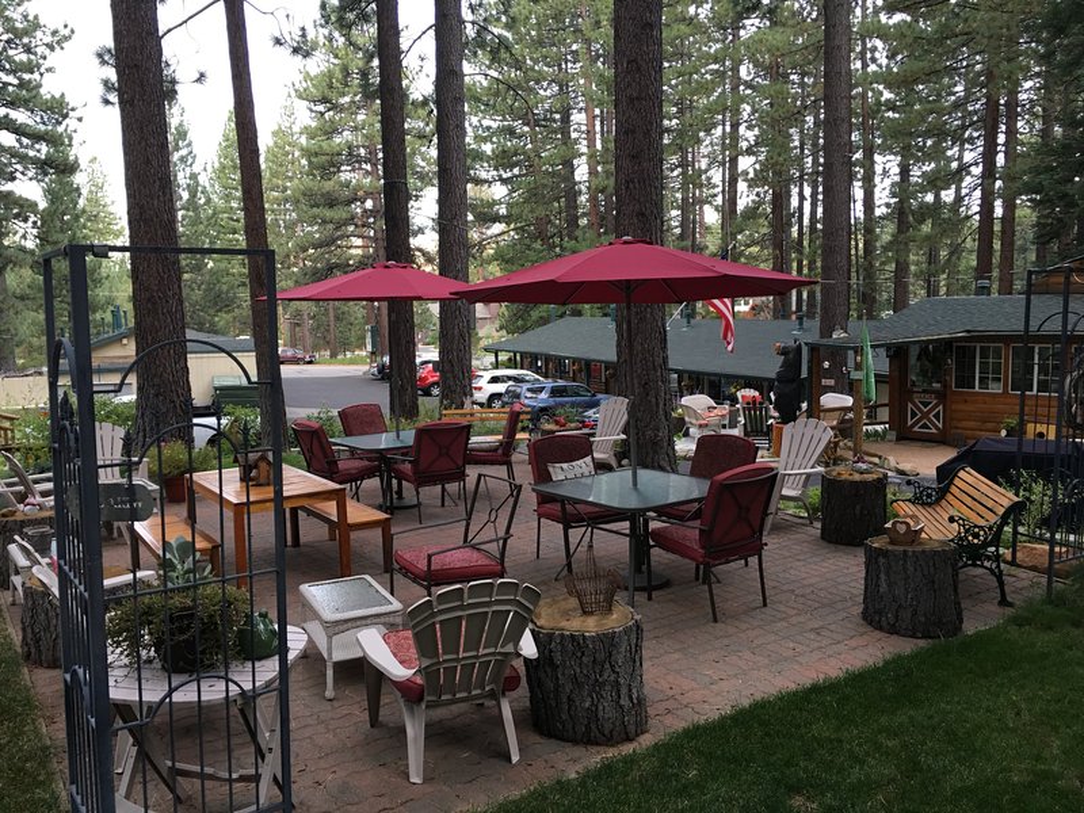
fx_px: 908
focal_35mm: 29
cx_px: 542
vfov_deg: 48.2
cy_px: 406
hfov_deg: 61.7
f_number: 2.2
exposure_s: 1/30
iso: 40
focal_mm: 4.15
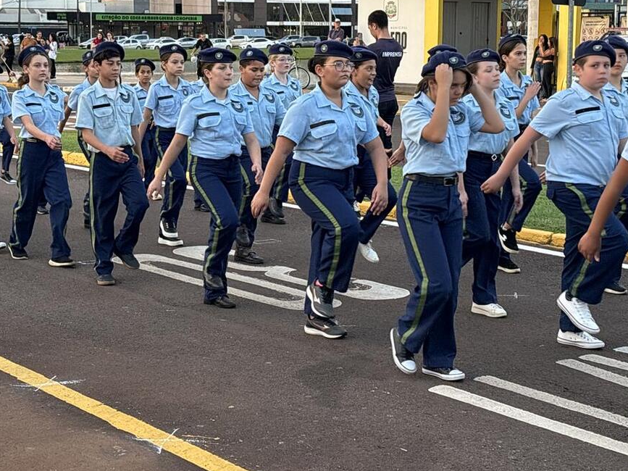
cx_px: 293
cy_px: 178
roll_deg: +0.1
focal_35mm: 72
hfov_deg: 27.0
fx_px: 1306
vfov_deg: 20.4
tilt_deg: -7.0
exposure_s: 1/90
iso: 50
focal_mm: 5.96
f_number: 1.6
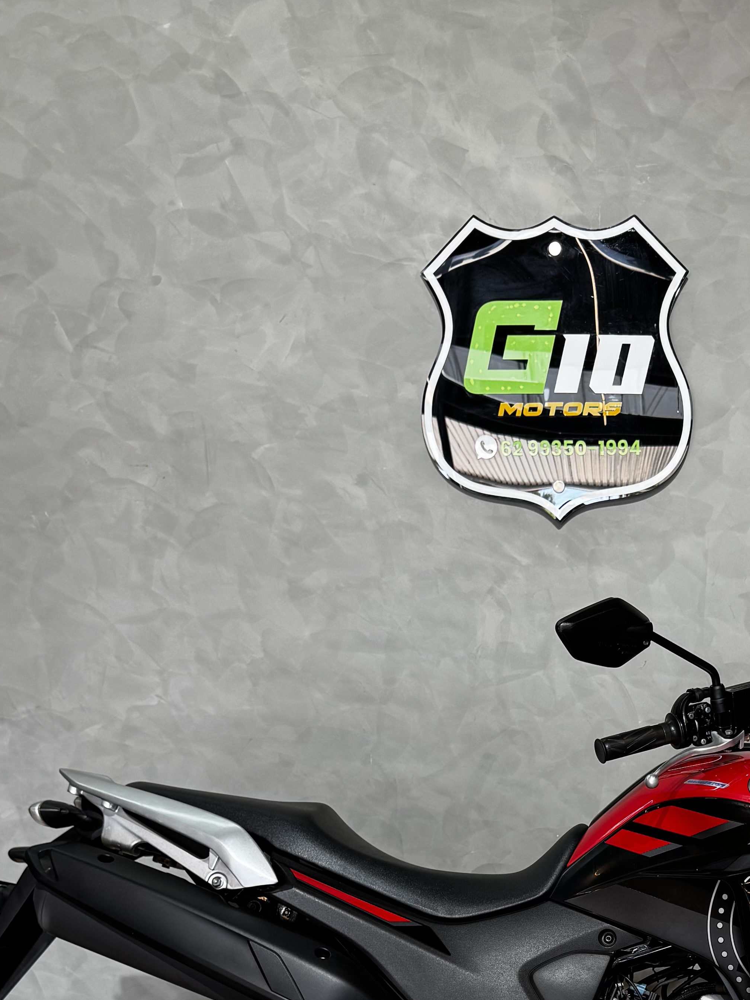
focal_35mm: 51
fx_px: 1473
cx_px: 609
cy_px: 972
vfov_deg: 34.5
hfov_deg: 27.9
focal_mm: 6.76
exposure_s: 1/60
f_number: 1.78
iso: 125
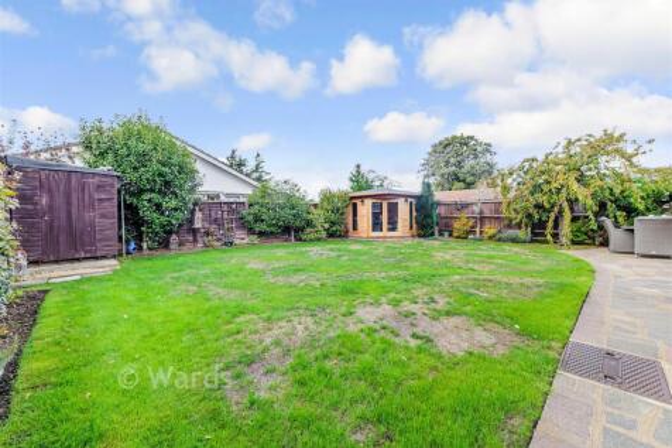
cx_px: 336
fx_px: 261
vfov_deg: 81.2
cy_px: 224
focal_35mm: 14
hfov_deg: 104.3
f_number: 8
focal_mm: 14
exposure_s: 1/60
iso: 100
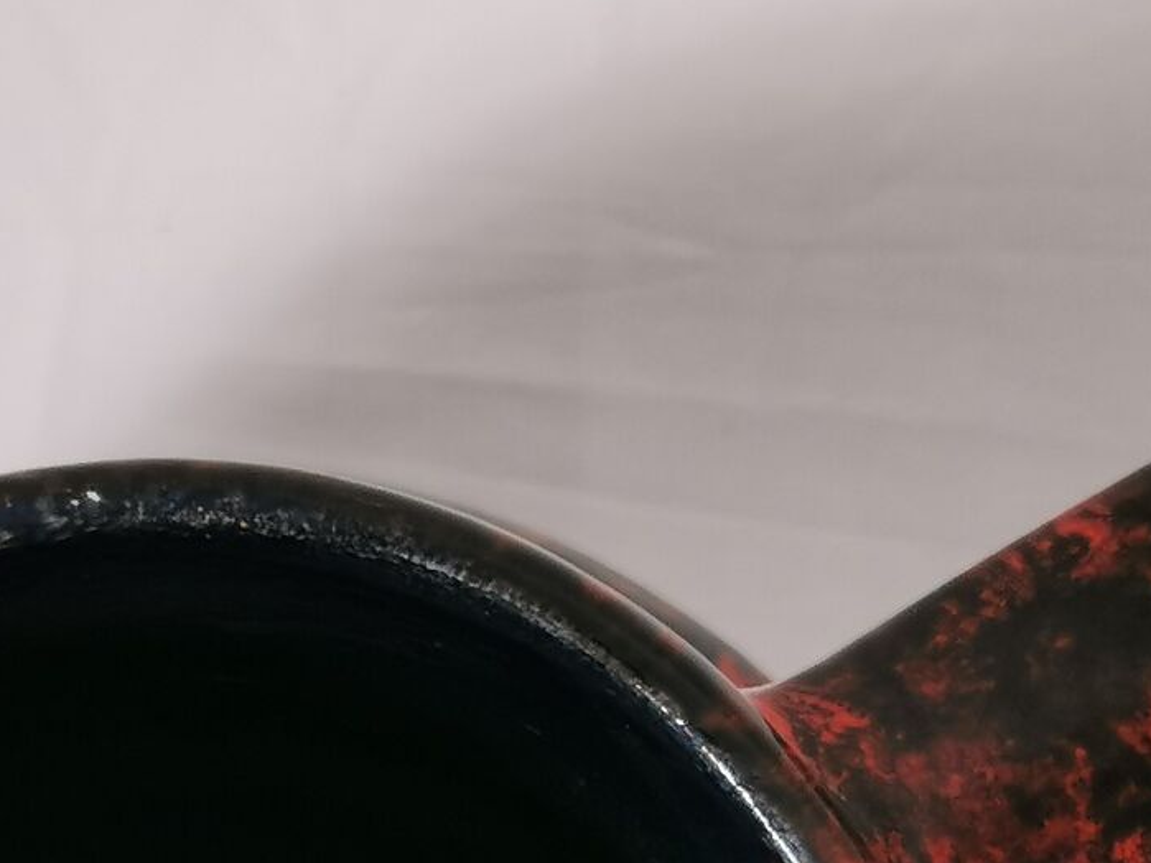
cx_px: 128
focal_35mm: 143
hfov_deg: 13.7
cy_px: 1204
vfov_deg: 10.1
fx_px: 4754
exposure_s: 1/100
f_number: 1.8
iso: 160
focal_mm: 5.58
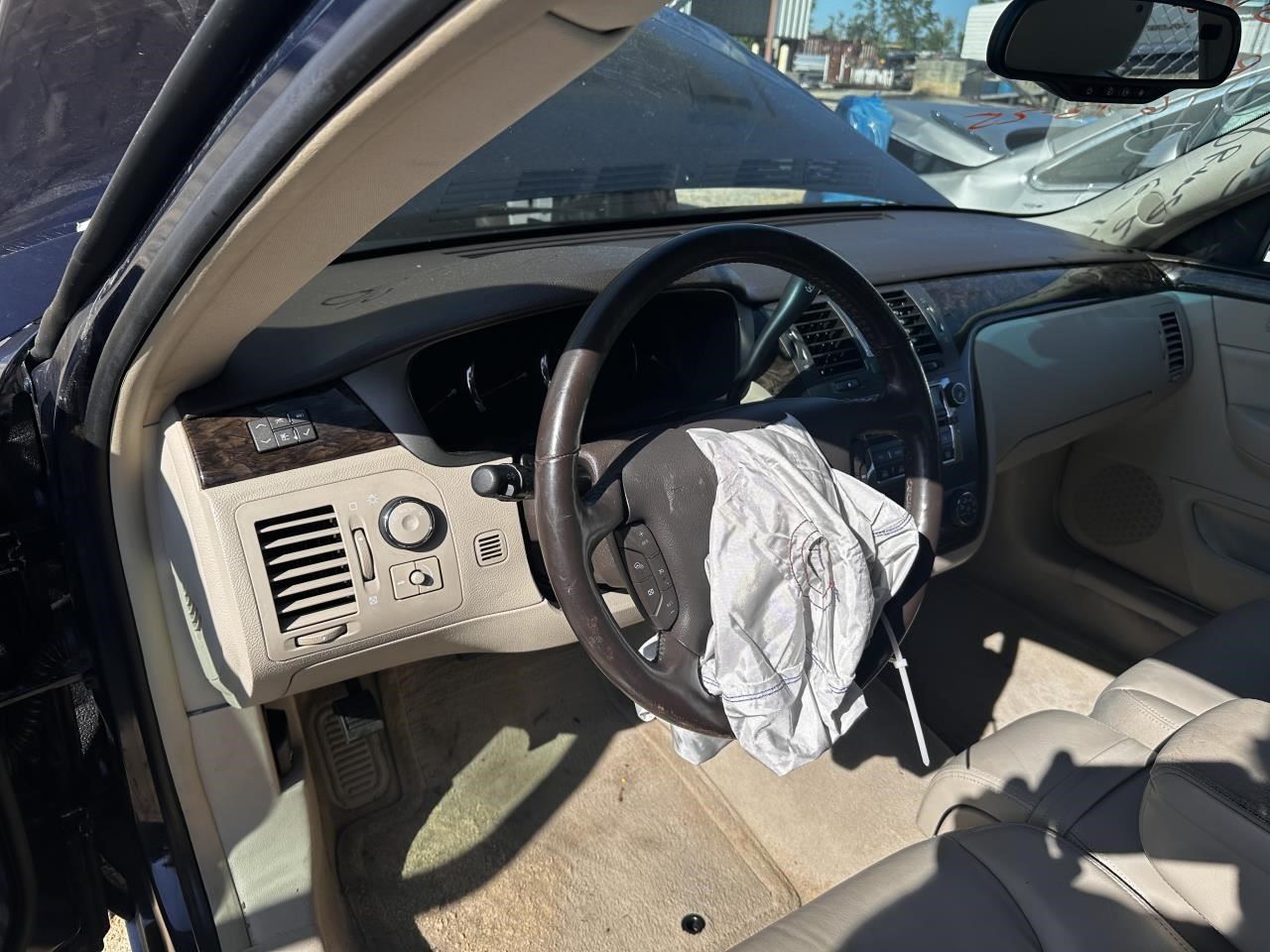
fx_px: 881
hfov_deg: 71.6
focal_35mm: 24
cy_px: 476
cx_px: 635
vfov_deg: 56.8
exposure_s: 1/2732
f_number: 1.78
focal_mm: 6.86
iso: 80
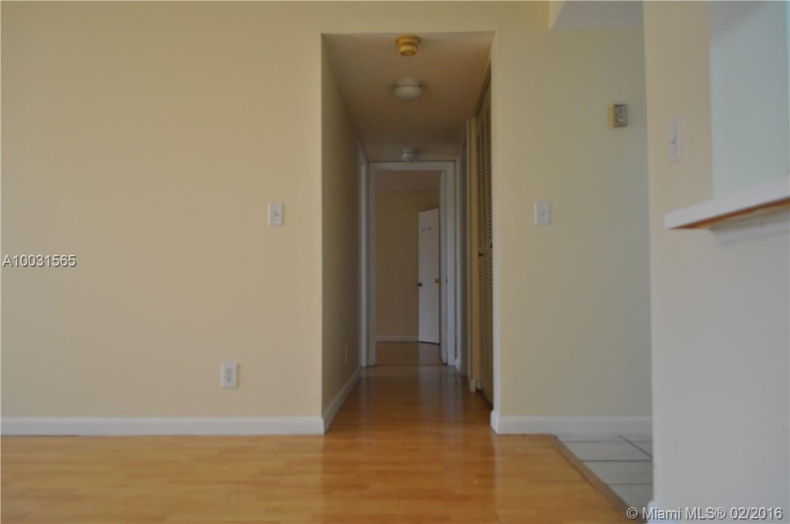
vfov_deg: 47.8
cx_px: 395
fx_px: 592
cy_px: 262
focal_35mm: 27
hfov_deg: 67.5
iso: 400
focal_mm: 18
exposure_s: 1/60
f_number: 4
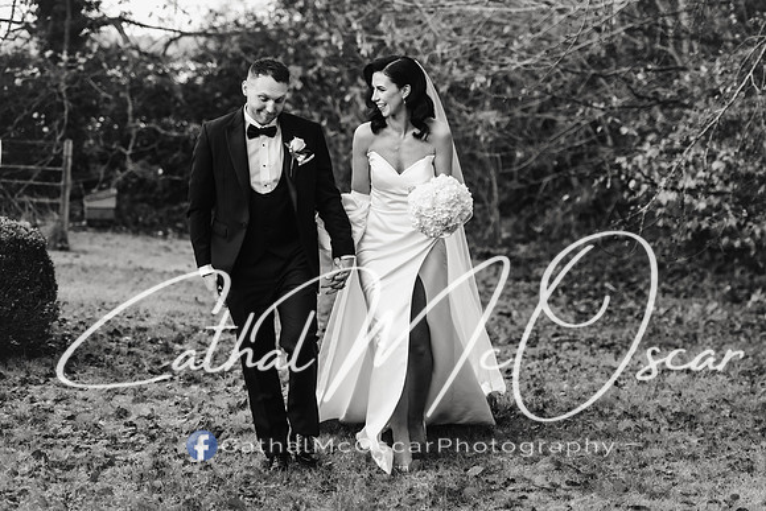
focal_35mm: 83
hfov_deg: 24.5
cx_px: 423
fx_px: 1763
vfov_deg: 16.5
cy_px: 278
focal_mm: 75
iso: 640
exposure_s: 1/320
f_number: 2.8
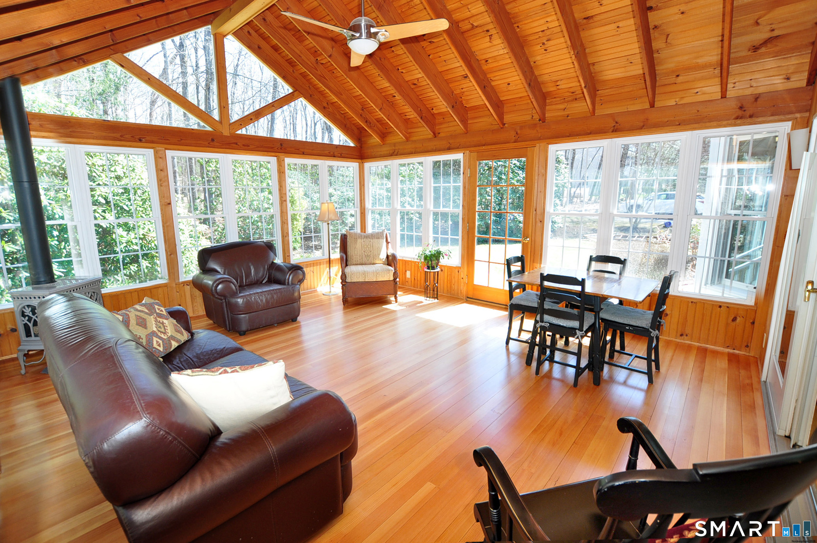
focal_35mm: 15
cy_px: 272
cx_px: 408
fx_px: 340
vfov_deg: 77.2
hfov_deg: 100.5
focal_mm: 10
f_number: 4.5
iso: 320
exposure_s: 1/60
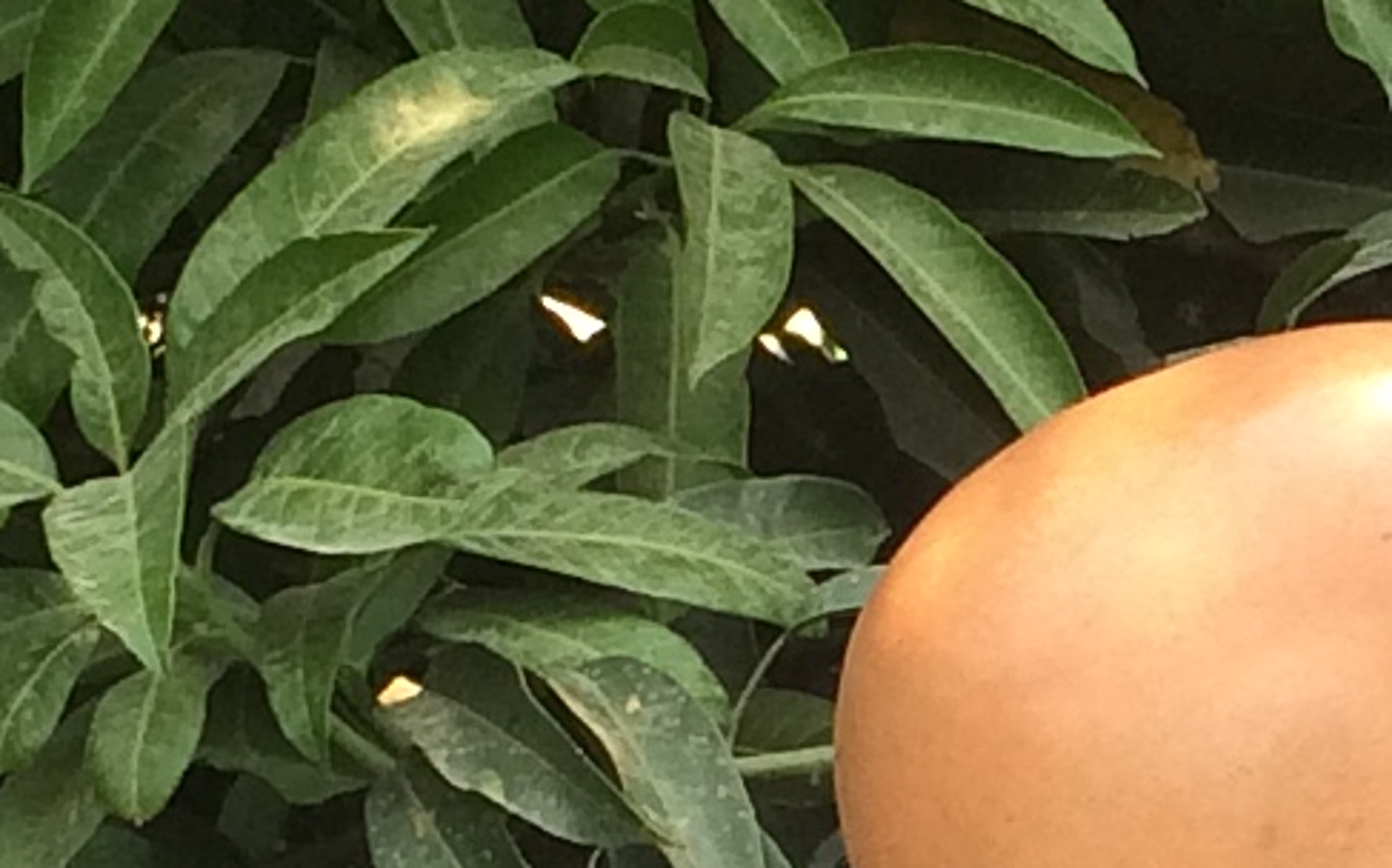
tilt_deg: -12.8
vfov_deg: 6.3
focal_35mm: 206
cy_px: 1256
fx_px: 7812
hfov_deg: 9.9
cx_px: 1924
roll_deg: +0.8
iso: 32
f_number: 2.2
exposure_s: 1/354
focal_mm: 4.15
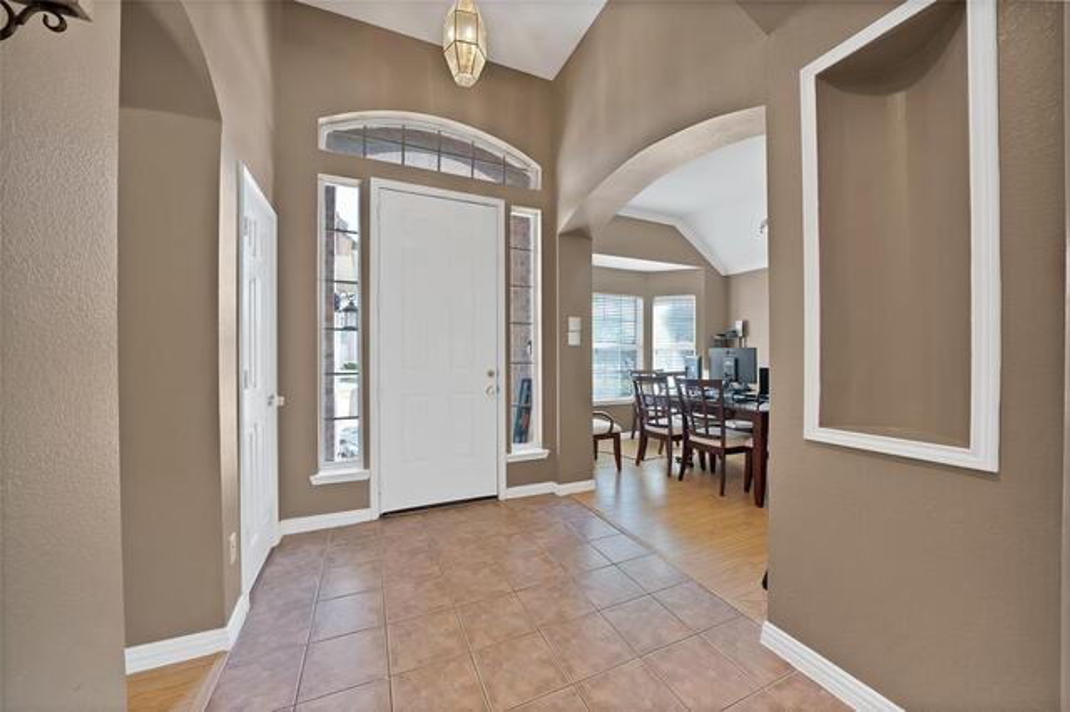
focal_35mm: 12
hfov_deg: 112.6
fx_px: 356
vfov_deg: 89.9
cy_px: 356
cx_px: 535
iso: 640
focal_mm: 12
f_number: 9
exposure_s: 1/2.5
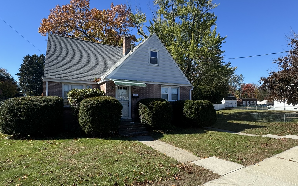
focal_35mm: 20
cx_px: 148
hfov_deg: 85.1
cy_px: 99
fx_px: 162
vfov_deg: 59.6
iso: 40
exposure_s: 1/763
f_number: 2.2
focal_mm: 2.22
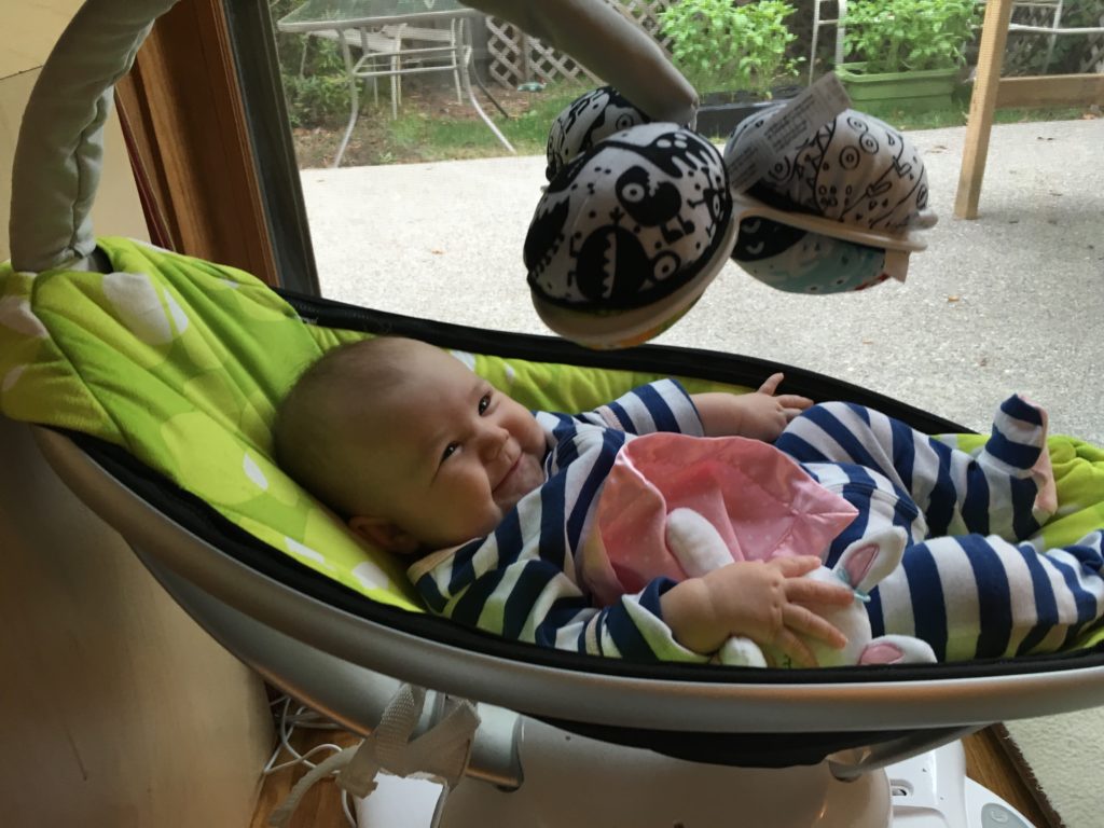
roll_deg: +3.0
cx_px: 552
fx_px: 925
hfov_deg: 61.7
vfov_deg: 48.2
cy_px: 414
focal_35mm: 29
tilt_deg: -29.1
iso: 80
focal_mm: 4.15
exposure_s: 1/30
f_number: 2.2
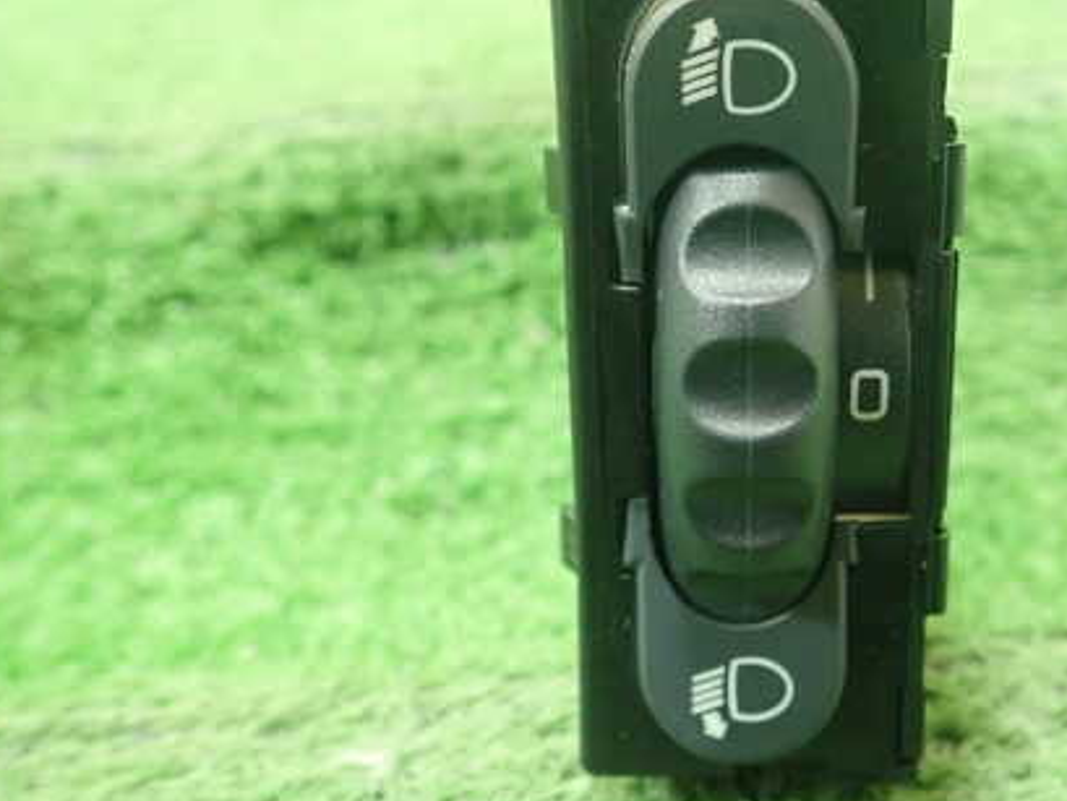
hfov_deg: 42.1
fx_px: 1357
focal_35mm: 44
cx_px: 749
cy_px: 376
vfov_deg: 32.9
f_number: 2.3
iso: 800
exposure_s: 1/125
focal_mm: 5.5
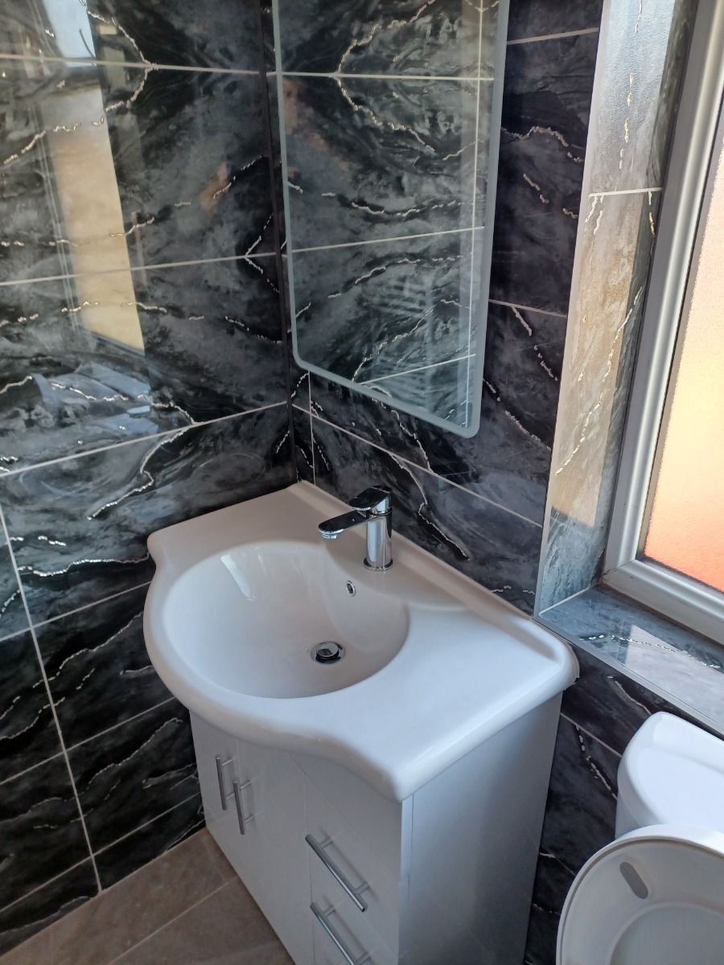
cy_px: 482
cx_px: 362
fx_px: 697
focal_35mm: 25
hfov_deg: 54.9
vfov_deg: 69.4
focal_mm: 4.6
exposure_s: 1/50
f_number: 1.8
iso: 200
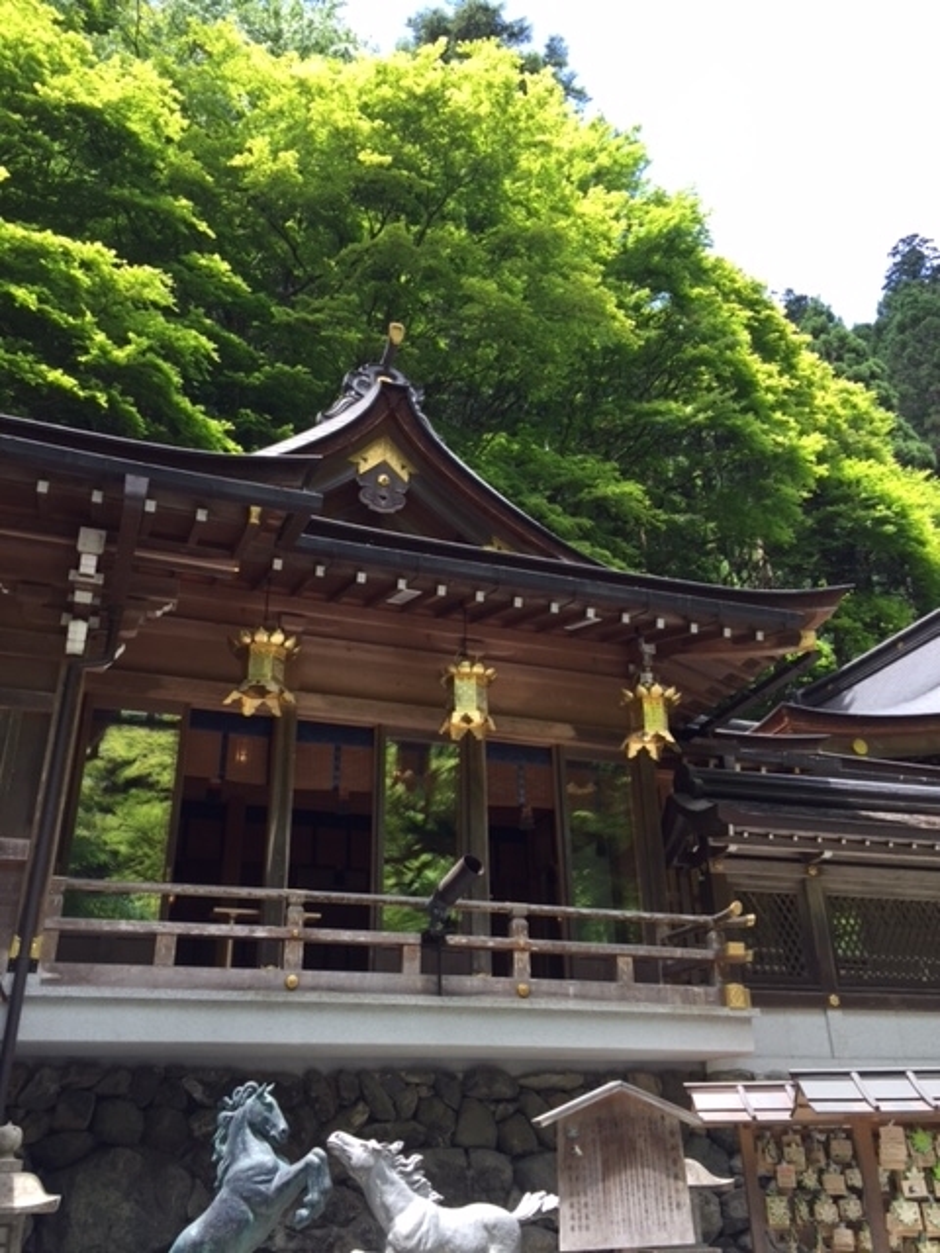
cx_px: 470
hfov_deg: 48.2
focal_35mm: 29
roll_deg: +0.8
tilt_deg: +27.3
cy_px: 626
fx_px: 1050
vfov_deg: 61.7
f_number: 2.2
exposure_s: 1/209
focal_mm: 4.15
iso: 32
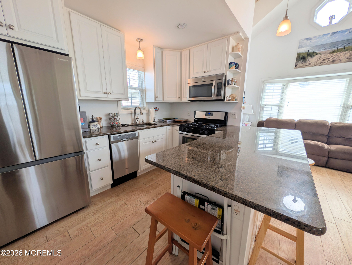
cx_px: 176
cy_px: 132
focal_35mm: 12
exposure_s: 1/220
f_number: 1.7
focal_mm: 2.02
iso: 42
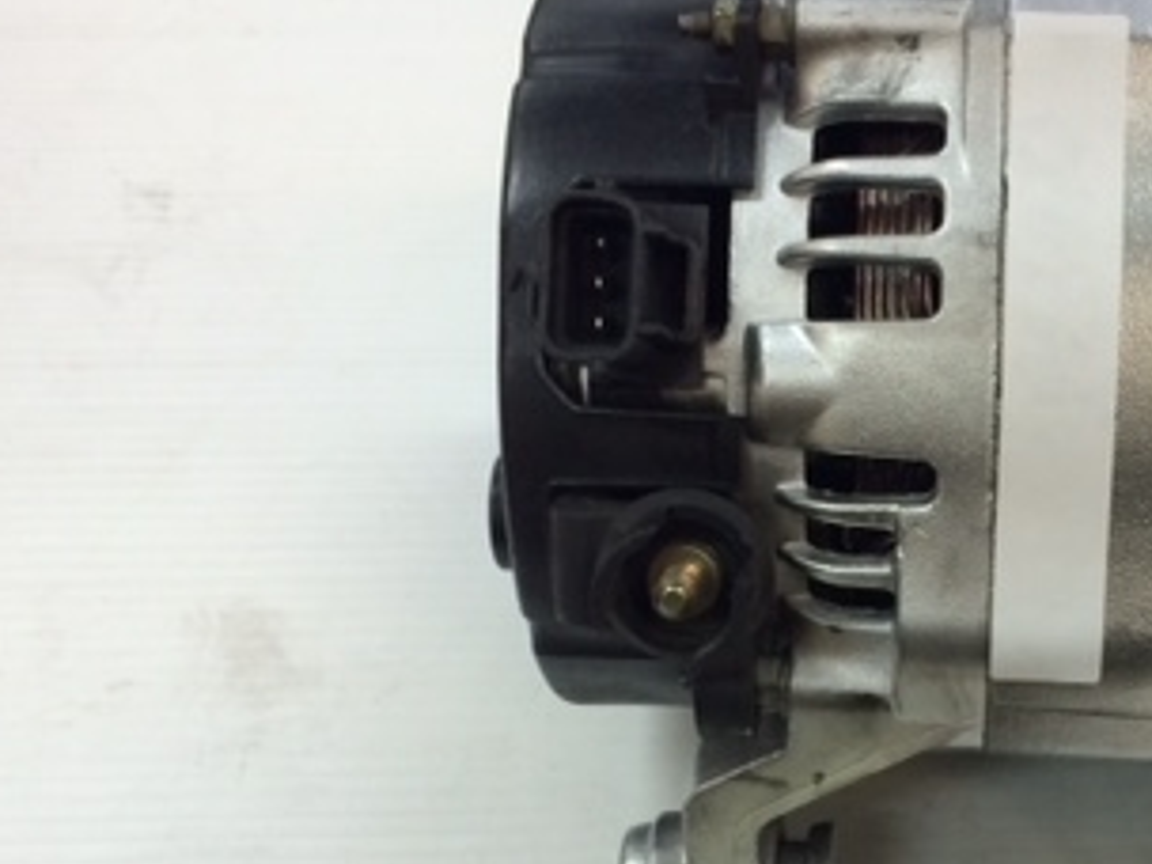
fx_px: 2030
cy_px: 686
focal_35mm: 61
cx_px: 951
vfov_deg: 23.7
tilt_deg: -51.2
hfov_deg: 30.8
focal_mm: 4.15
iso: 40
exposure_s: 1/33
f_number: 2.2
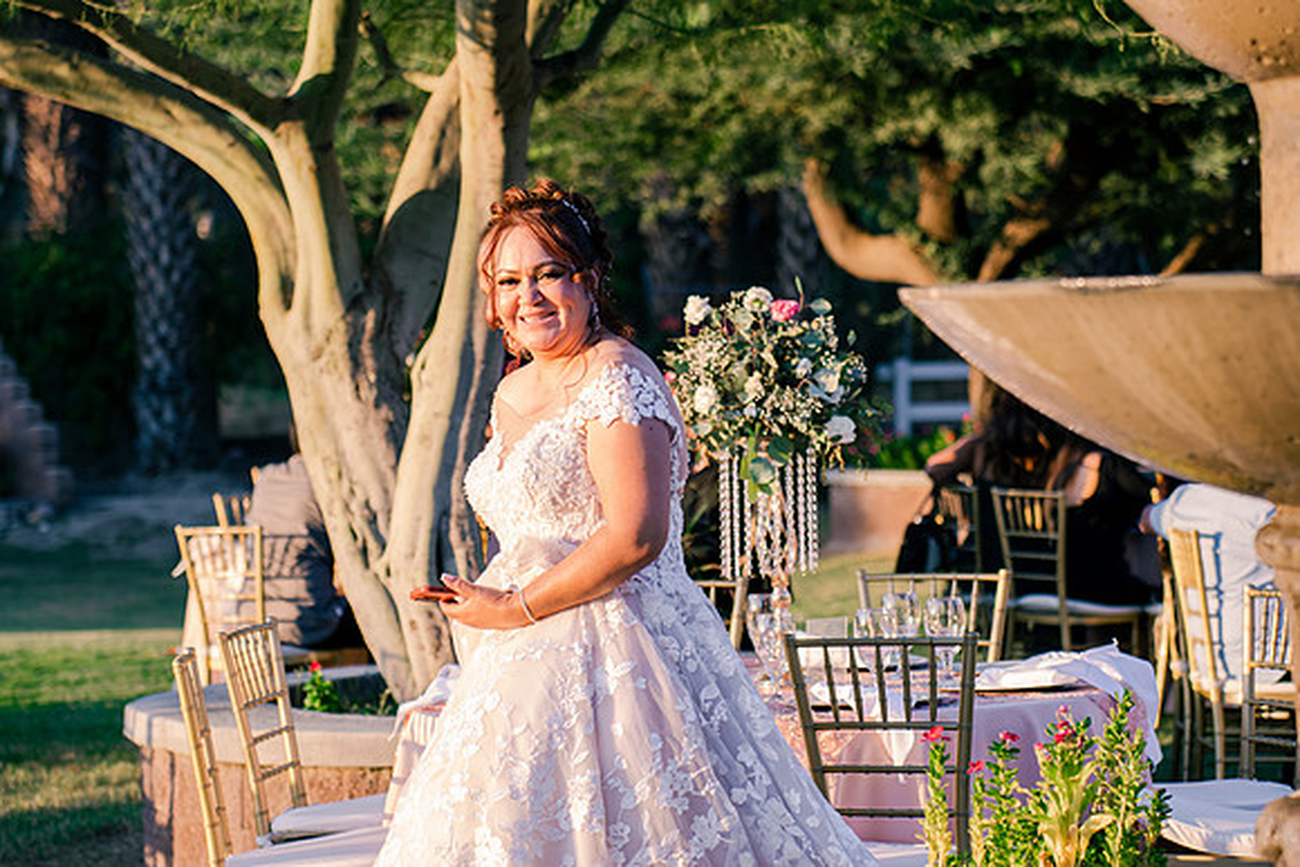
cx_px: 650
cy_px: 434
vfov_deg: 12.2
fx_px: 4045
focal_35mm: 112
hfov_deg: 18.3
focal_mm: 75
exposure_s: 1/400
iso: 200
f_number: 2.8
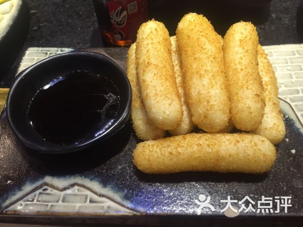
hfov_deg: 61.7
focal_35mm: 29
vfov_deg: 48.2
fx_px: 254
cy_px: 114
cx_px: 152
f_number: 2.2
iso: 200
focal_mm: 4.15
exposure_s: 1/33
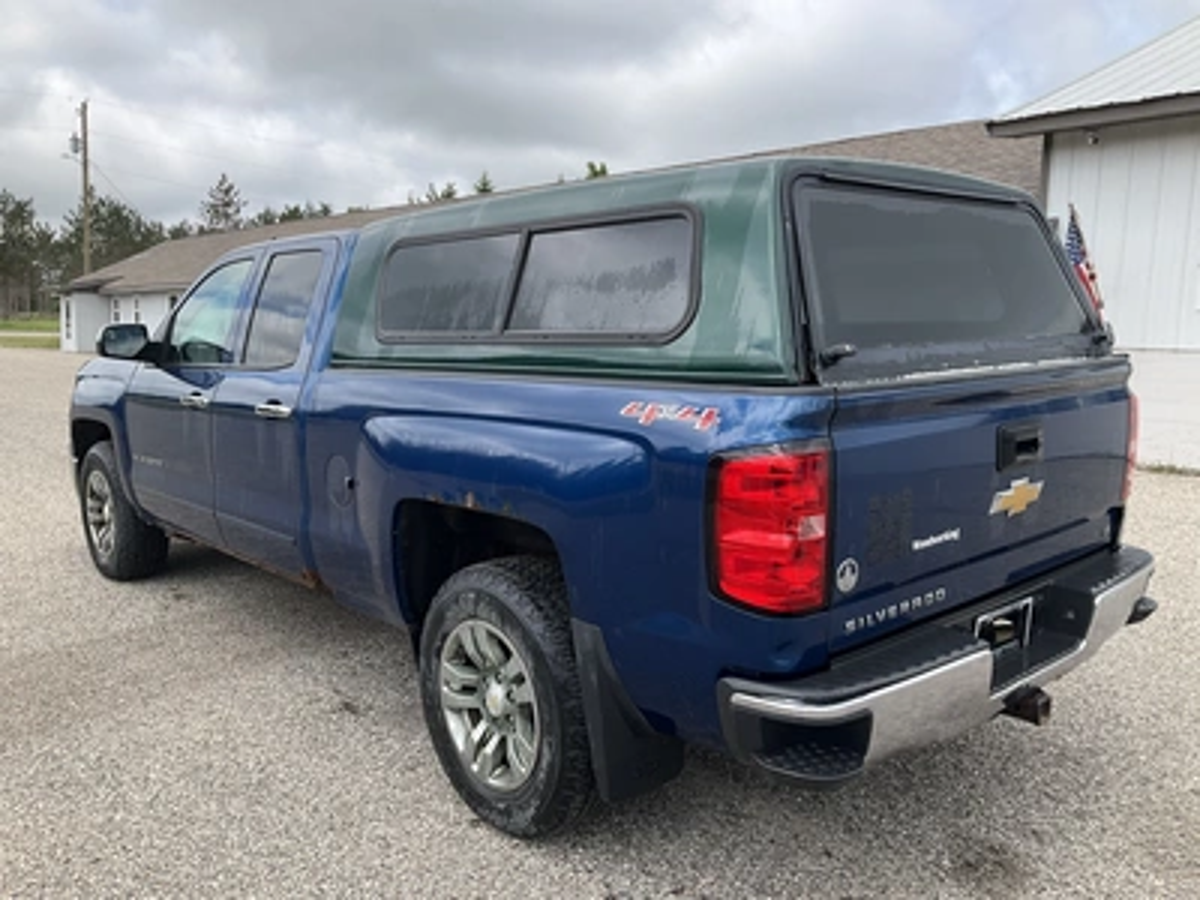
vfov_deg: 48.2
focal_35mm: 29
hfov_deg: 61.7
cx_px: 600
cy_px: 450
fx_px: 1005
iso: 25
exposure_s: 1/1121
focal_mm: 3
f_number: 1.8
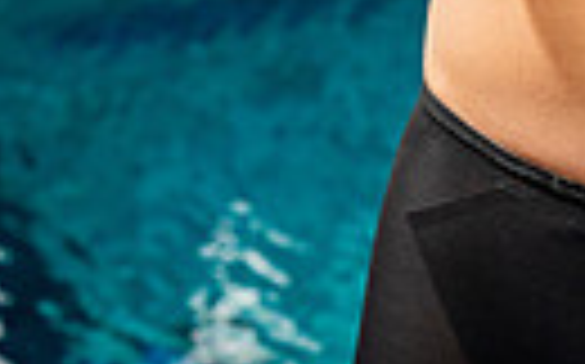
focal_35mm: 243
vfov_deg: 5.2
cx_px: 594
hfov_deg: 8.6
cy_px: -557
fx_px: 3871
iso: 640
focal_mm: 69
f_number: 6.3
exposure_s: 1/250
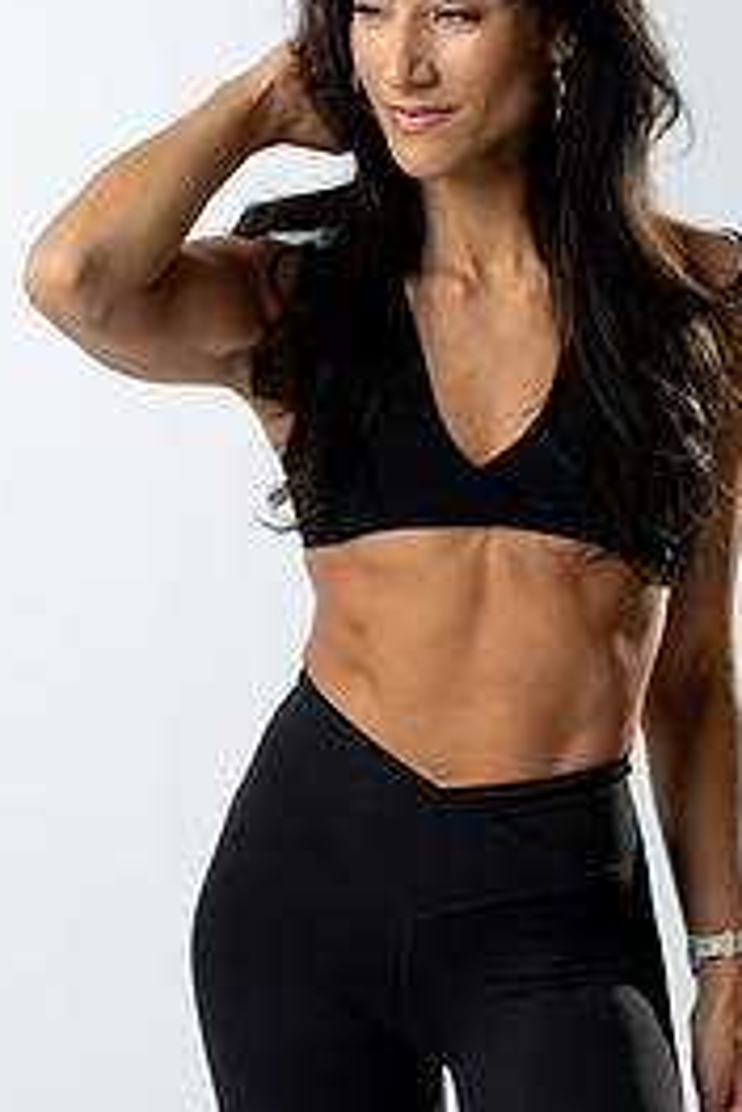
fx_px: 4483
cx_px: 578
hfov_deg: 9.4
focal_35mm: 145
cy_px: 518
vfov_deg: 14.2
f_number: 3.5
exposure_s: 1/125
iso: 400
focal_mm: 85
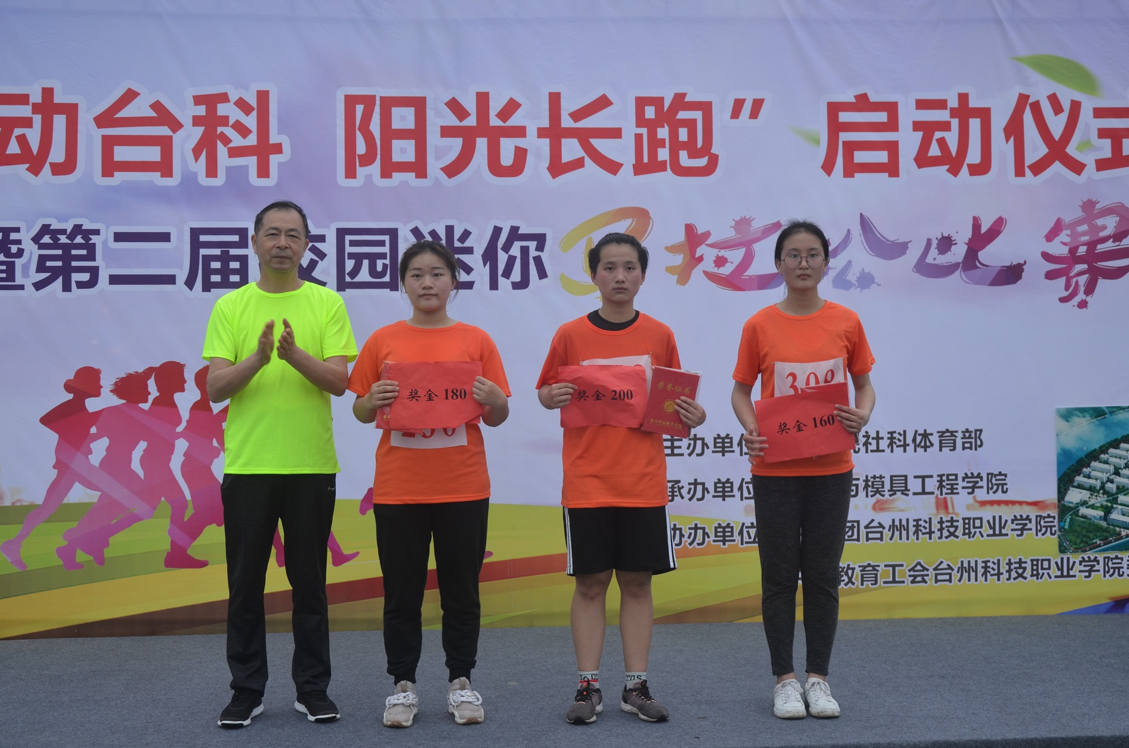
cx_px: 579
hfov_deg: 39.7
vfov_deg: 26.9
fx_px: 1565
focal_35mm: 50
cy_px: 360
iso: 320
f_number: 5.6
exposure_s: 1/125
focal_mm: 32
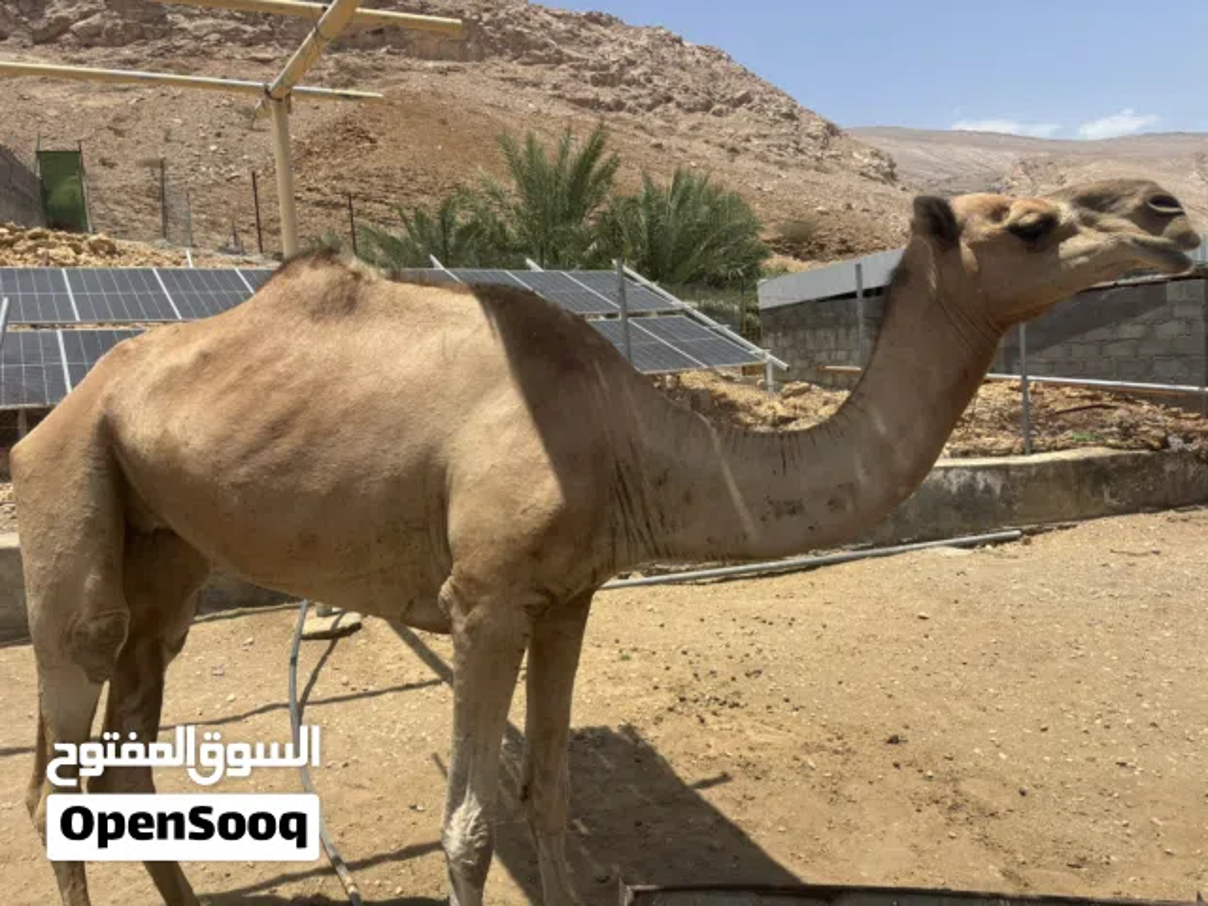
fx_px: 907
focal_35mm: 26
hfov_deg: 67.3
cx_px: 604
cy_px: 453
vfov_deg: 53.1
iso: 50
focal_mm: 5.96
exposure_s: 1/3413
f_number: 1.6
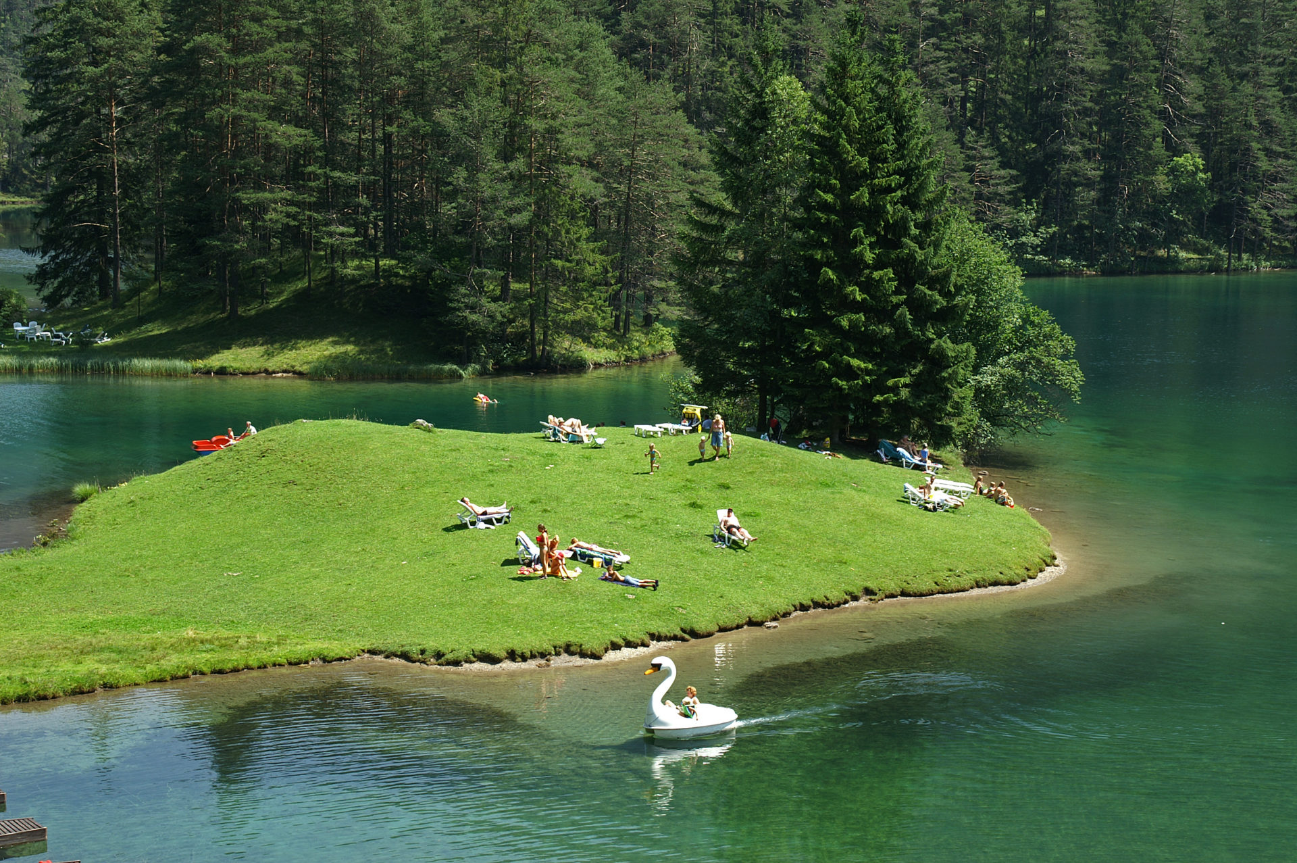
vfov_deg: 20.1
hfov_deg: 29.9
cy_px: 432
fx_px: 2430
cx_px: 648
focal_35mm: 68
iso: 100
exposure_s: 1/80
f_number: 10
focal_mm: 45
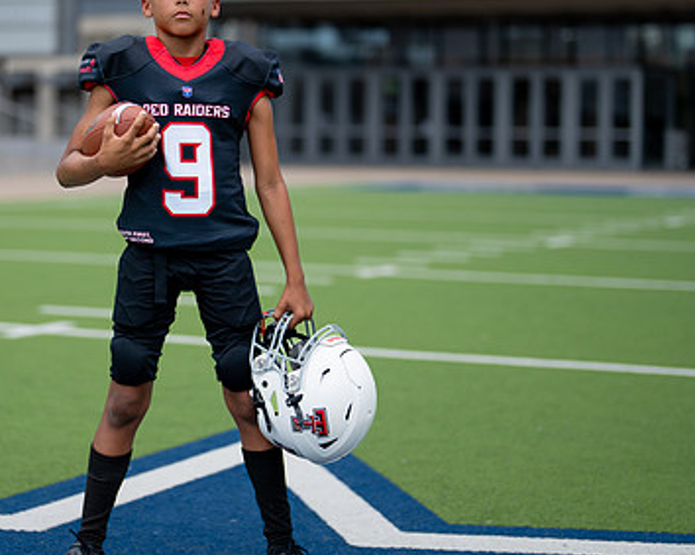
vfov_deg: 16.3
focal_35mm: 94
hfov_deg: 20.3
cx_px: 191
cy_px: 210
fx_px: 1933
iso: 100
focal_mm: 50
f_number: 1.2
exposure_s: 1/1600
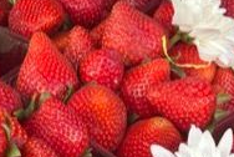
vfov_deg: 9.3
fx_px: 957
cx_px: 0
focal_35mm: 147
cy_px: 14
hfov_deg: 13.7
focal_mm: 5.1
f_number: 1.6
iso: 50
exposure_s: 1/122
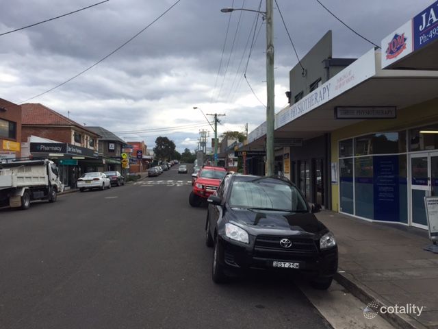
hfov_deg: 61.7
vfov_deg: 48.2
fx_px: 367
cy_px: 164
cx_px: 219
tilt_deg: +1.4
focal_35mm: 29
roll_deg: +0.7
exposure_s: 1/1319
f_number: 2.2
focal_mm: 4.15
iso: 32
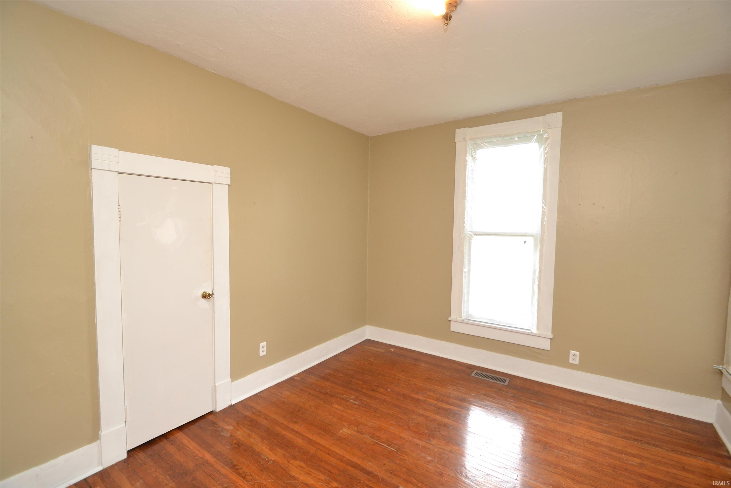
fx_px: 305
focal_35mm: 15
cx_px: 366
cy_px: 244
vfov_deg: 77.3
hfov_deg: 100.4
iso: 400
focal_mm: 10
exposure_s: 1/60
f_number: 4
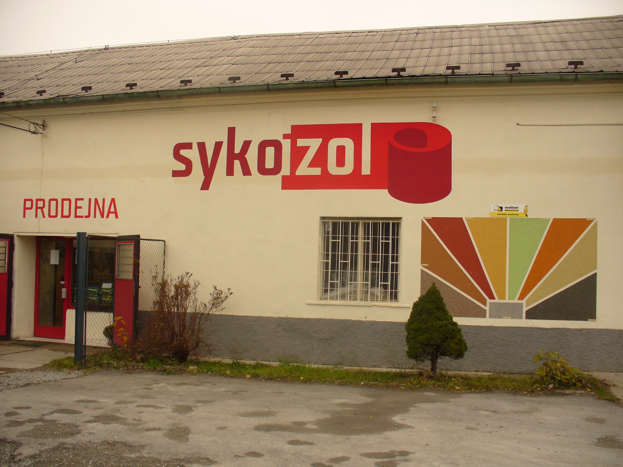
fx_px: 666
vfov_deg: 38.7
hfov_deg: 50.1
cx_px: 312
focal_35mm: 37
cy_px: 234
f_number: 2.8
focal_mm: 6.1
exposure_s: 1/125
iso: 80
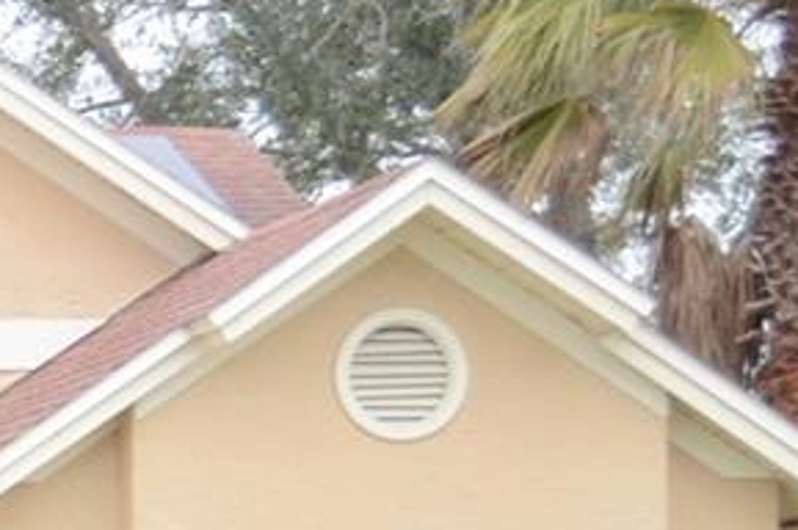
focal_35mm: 199
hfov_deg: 9.2
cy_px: 846
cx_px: -1157
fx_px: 4406
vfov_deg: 6.8
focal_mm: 24
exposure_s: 1/50
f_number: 4
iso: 800
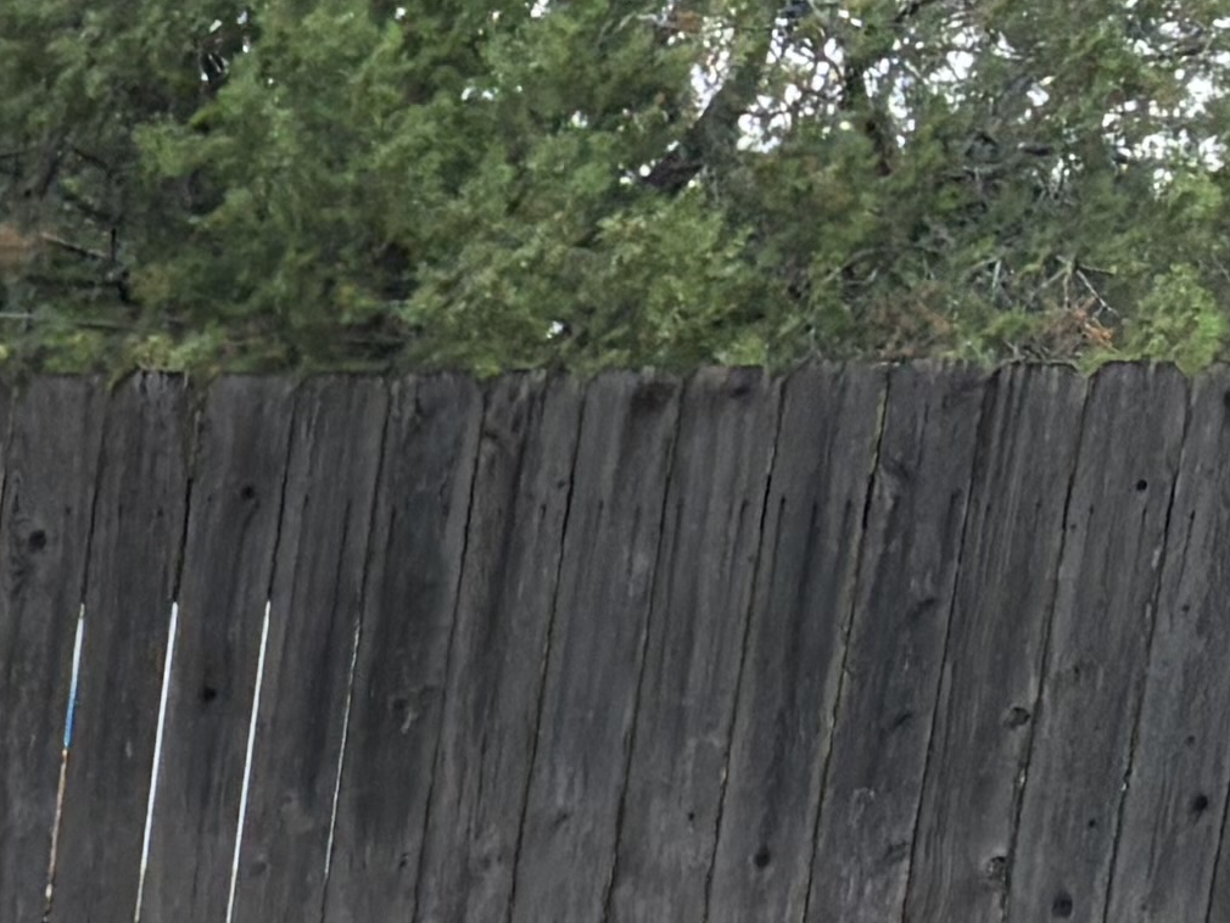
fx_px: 5225
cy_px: 1739
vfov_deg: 9.5
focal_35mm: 147
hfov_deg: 10.9
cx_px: -1921
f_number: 1.6
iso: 64
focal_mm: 5.96
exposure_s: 1/122
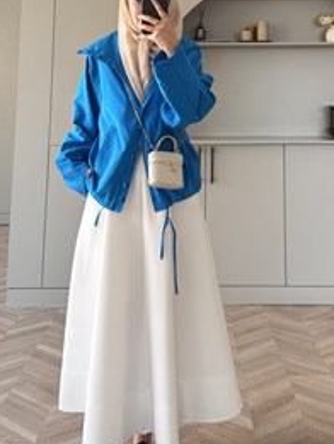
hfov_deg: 37.6
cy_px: 190
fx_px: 488
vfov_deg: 48.8
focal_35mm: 38
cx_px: 136
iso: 125
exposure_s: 1/121
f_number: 1.78
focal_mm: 6.76
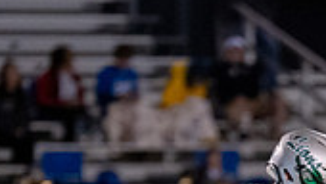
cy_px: 362
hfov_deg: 2.1
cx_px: 262
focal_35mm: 1031
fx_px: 8921
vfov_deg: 1.2
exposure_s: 1/1000
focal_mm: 200
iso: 3200
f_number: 2.8
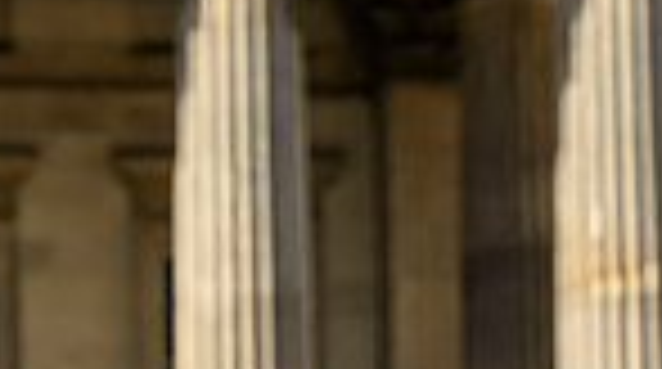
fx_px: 3942
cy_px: 940
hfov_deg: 9.6
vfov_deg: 5.2
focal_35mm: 225
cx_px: 59
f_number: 6.3
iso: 500
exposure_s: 1/500
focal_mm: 70
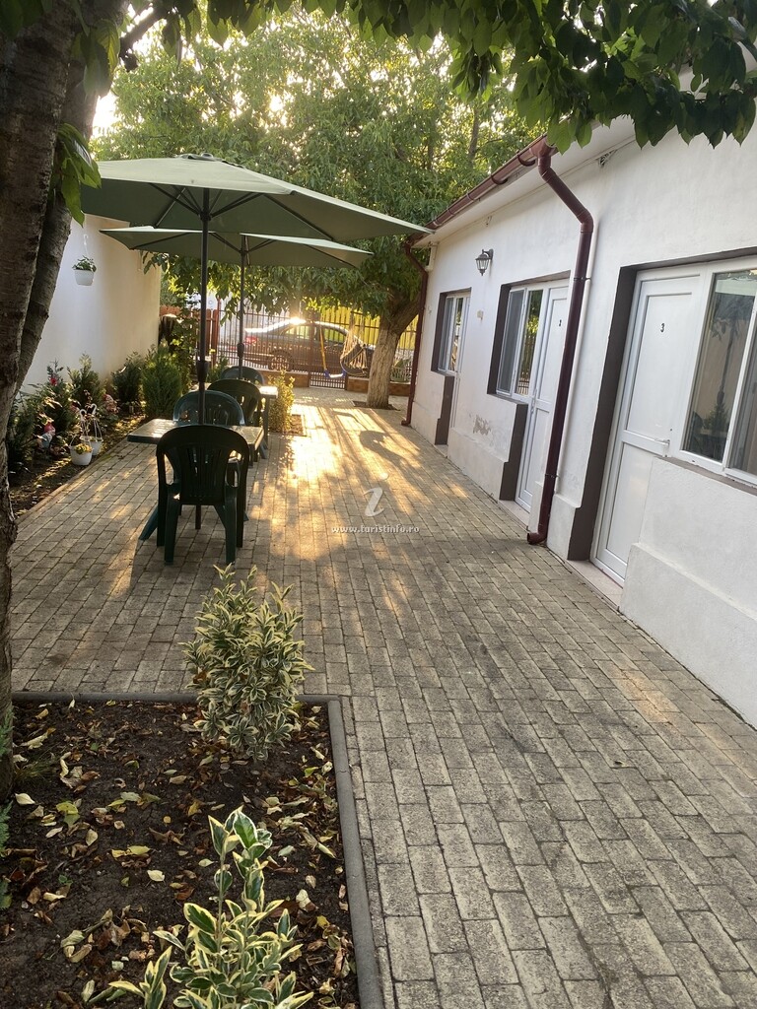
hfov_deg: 53.1
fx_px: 758
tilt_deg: -11.9
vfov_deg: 67.3
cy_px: 504
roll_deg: -4.8
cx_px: 378
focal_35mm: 26
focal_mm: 4.25
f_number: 1.8
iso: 50
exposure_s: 1/121
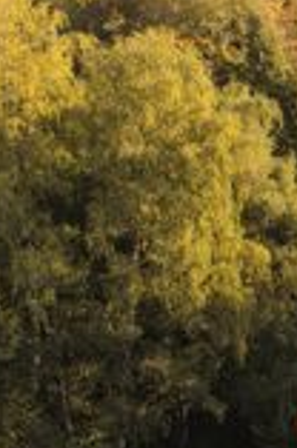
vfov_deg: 16.2
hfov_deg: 9.2
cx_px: 824
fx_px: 1554
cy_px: 428
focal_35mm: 125
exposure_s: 1/25
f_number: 2.8
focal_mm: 14.45
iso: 100
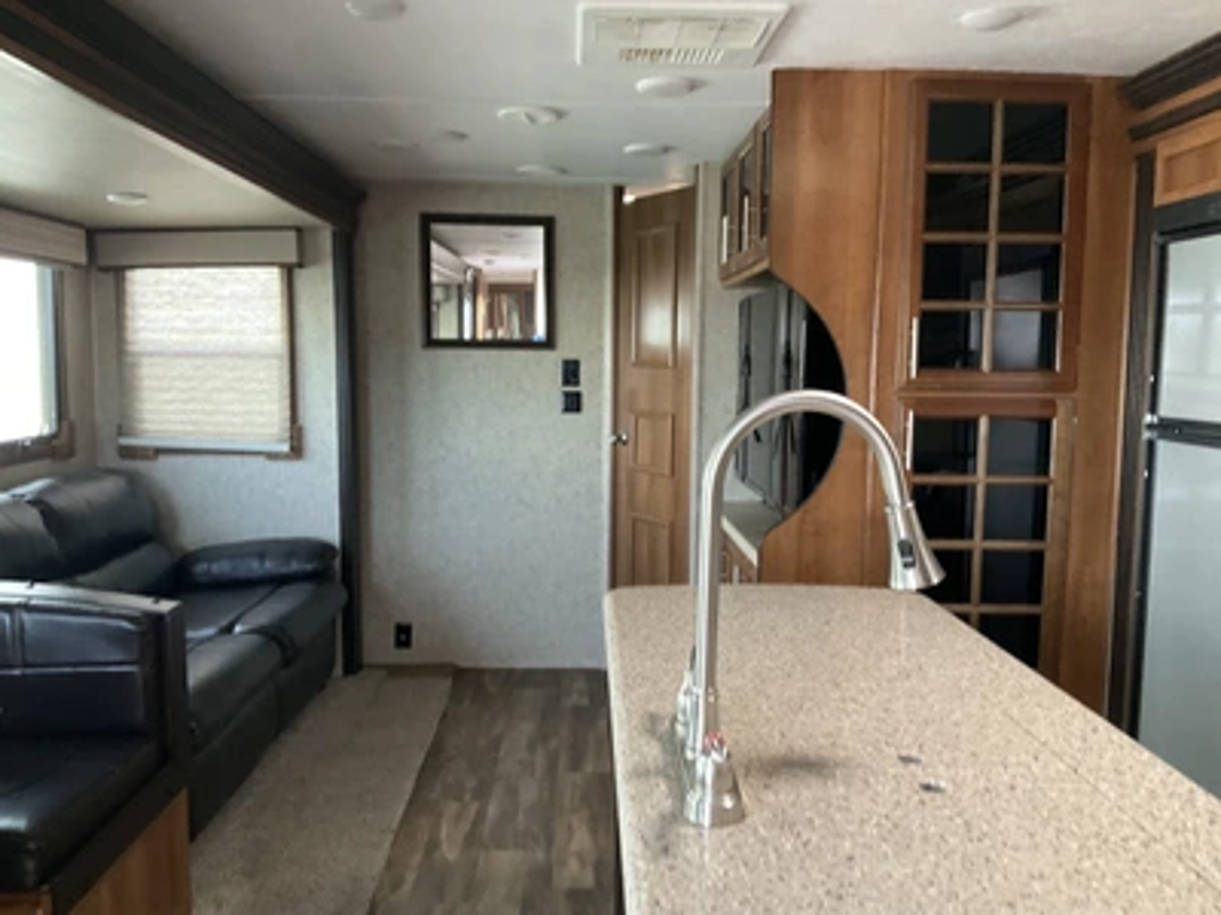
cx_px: 610
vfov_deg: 48.2
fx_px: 1023
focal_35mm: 29
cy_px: 458
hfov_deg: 61.7
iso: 320
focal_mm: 3
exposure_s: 1/56
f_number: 1.8
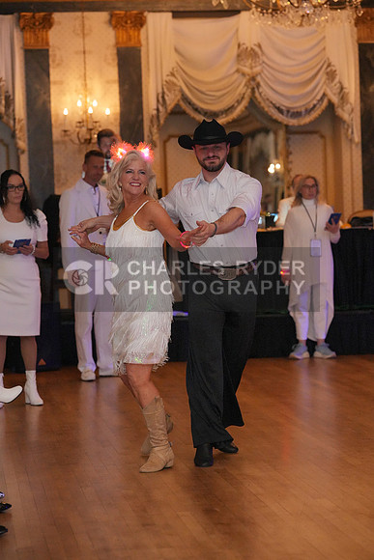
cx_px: 187
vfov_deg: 22.1
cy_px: 280
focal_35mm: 92
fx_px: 1433
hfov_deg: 14.9
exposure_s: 1/250
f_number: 3.5
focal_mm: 92
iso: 8000
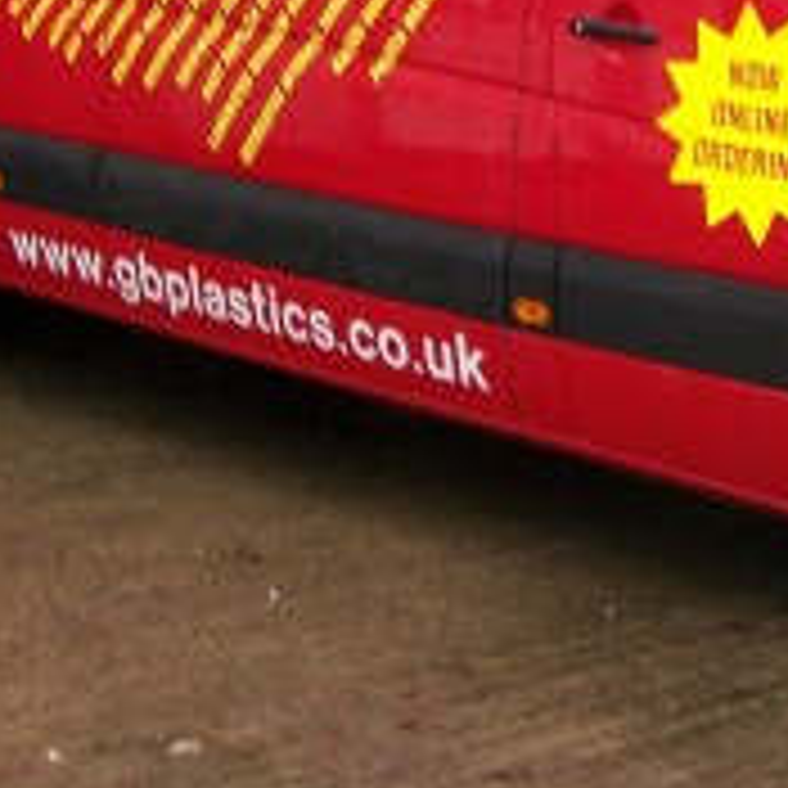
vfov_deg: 18.1
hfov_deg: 18.4
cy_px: -63
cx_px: 698
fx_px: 2395
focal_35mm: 93
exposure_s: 1/80
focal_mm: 6
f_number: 2.7
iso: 80
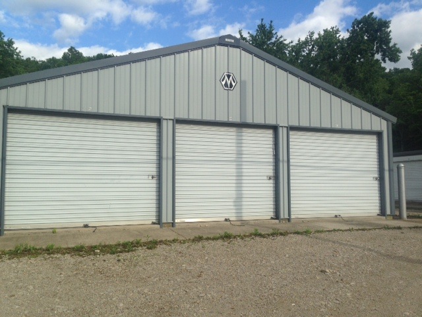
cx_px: 211
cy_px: 158
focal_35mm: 33
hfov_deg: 55.4
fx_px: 402
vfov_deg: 42.9
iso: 50
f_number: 2.4
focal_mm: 4.12
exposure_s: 1/1232
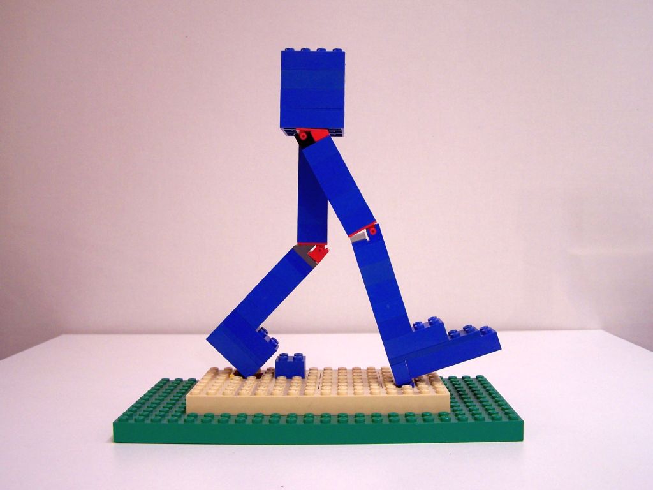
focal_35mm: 38
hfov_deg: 49.0
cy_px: 245
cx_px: 326
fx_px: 717
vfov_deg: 37.7
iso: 80
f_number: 2.8
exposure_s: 1/4
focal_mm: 6.3
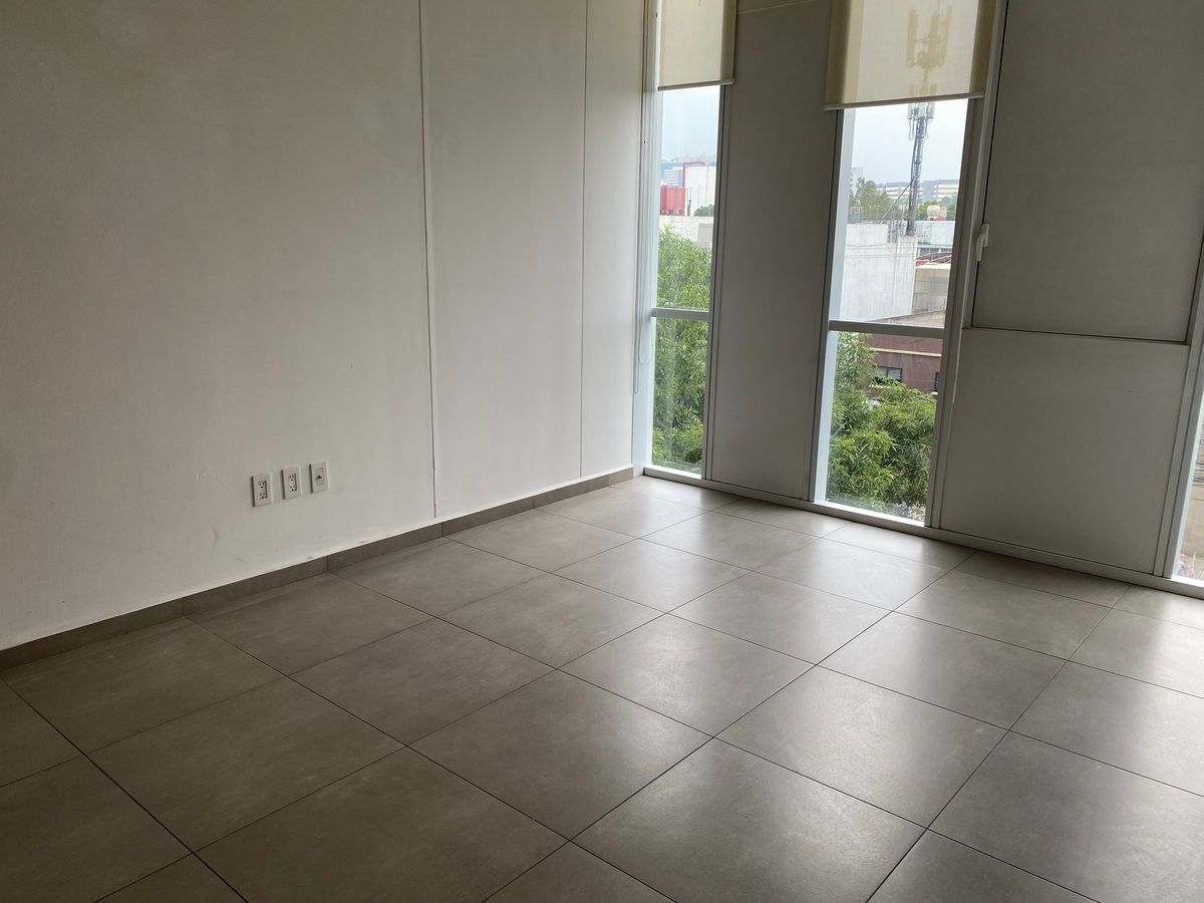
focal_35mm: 26
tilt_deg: -14.0
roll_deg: -1.2
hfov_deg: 67.3
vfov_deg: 53.1
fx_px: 904
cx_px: 602
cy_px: 452
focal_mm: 4.25
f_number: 1.8
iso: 32
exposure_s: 1/173
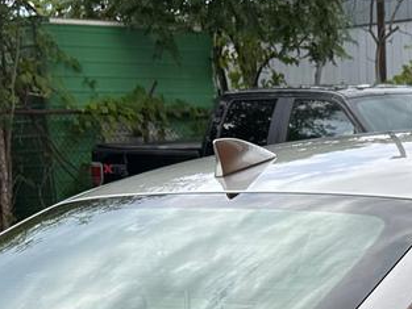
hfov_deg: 19.6
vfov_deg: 13.6
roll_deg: +1.9
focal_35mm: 98
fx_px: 1167
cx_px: 374
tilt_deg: -18.6
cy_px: 551
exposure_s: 1/2028
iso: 80
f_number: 1.78
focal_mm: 6.86
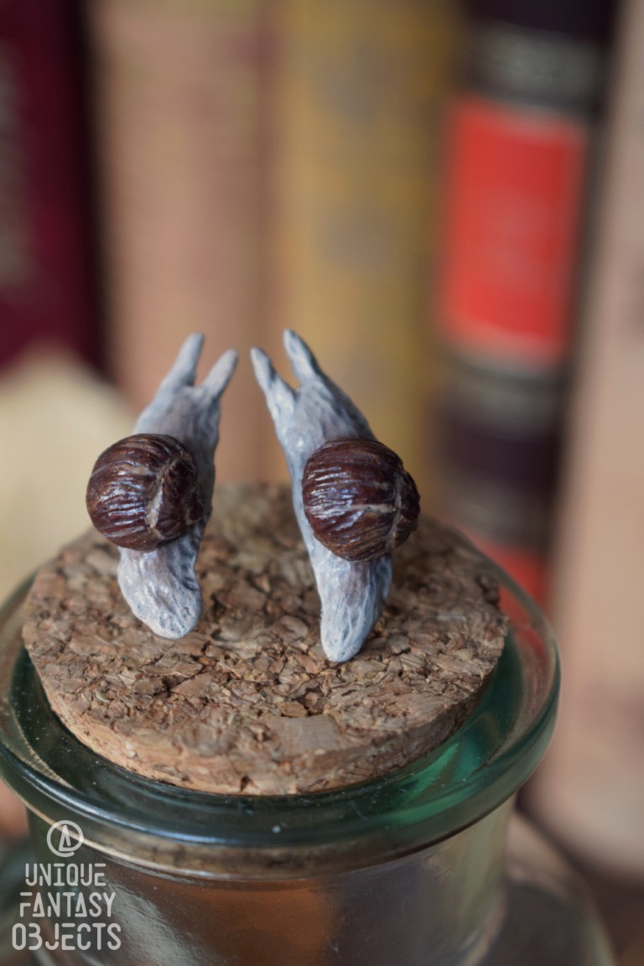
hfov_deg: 16.6
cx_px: 322
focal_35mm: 82
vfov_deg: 24.6
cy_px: 483
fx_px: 2214
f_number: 5.6
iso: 1000
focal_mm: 55
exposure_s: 1/60
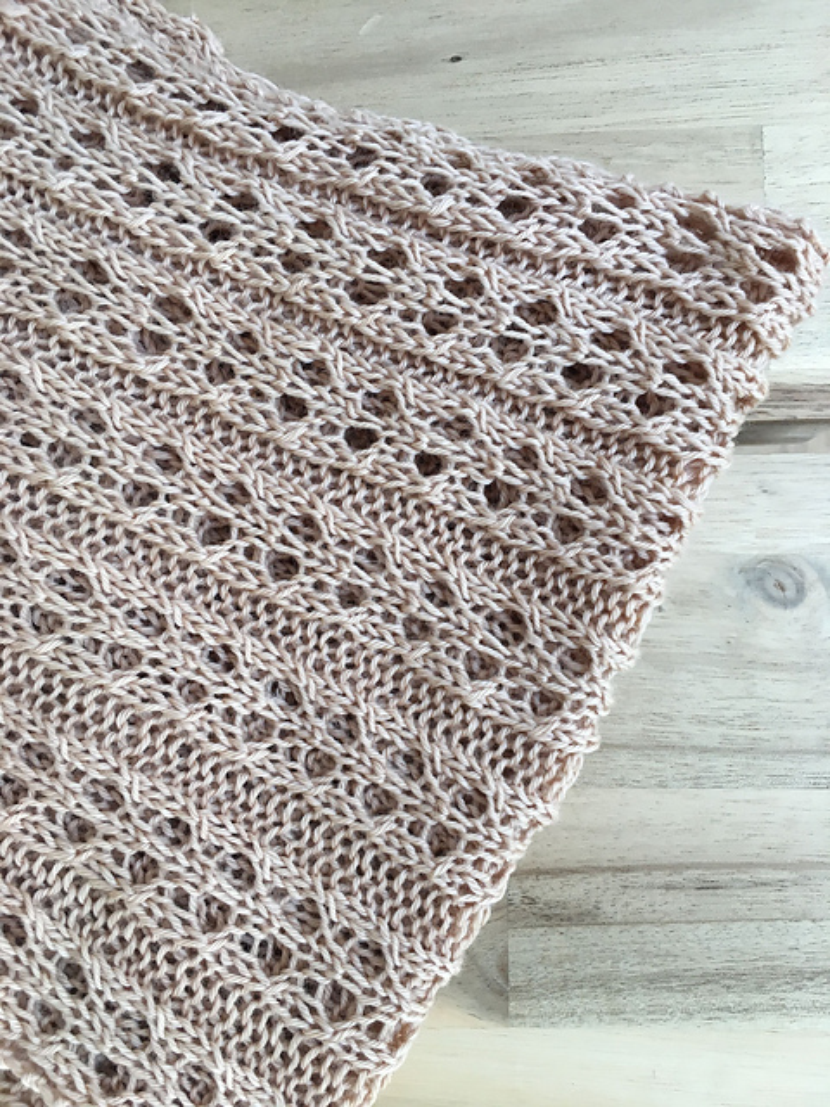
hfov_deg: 48.2
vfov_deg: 61.7
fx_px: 927
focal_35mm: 29
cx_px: 415
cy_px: 554
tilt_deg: -84.0
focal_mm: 4.15
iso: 25
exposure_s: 1/33
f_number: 2.2
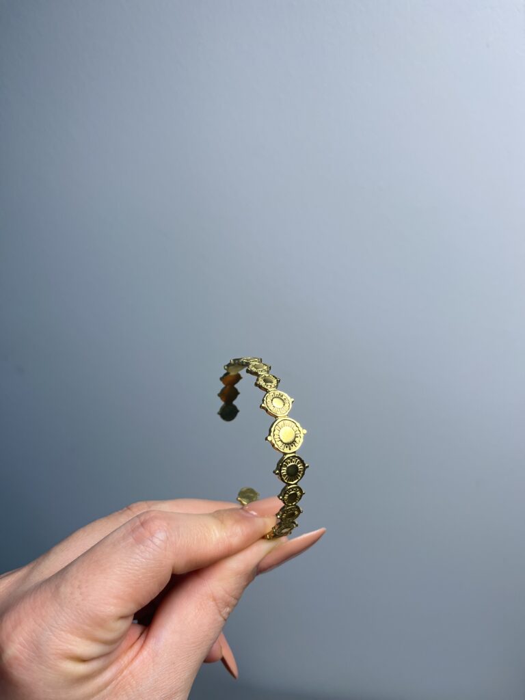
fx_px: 526
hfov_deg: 53.1
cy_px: 350
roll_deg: +6.7
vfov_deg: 67.3
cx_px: 262
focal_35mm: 26
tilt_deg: -27.7
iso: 50
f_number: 1.6
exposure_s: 1/100
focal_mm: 5.1
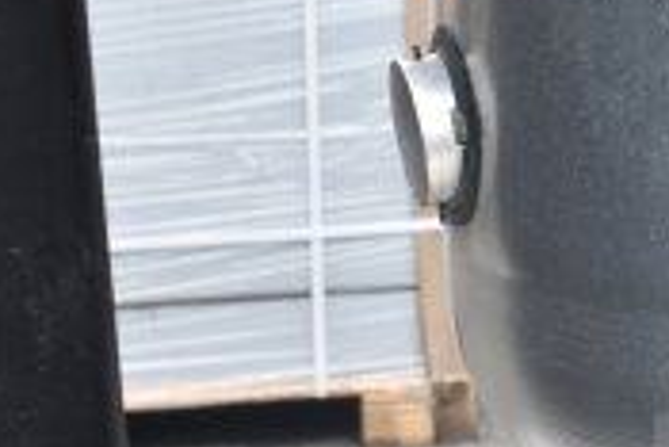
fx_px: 3106
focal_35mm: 167
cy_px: 292
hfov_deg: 11.6
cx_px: 1082
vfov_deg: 8.2
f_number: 8
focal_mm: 32
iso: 200
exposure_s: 1/250
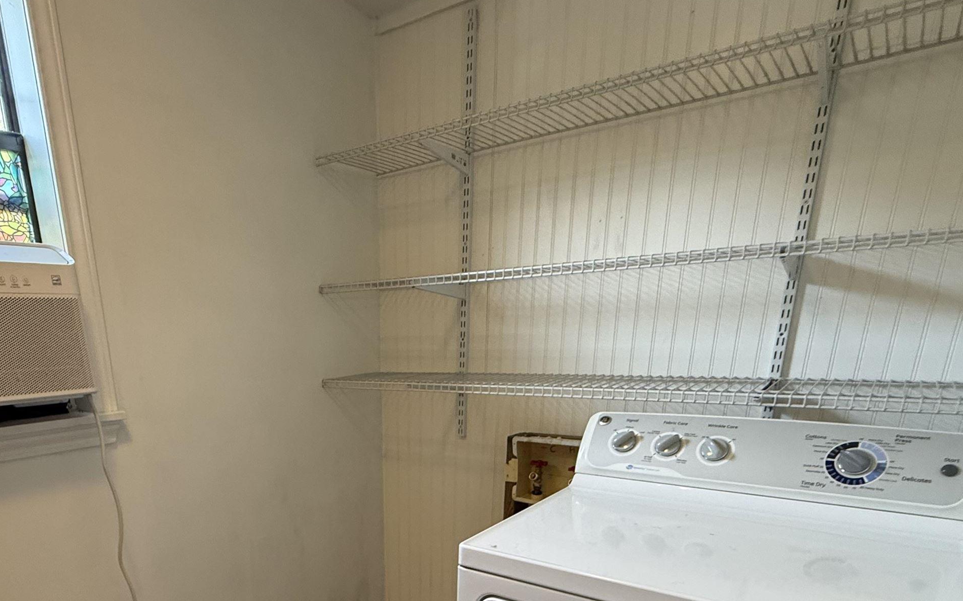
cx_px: 355
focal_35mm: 24
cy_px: 545
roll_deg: +1.7
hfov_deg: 73.4
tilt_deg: -19.4
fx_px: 630
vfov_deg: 46.0
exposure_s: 1/60
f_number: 2.2
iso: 200
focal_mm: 2.22
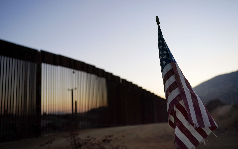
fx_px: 188
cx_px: 120
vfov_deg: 43.1
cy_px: 80
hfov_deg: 64.6
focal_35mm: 29
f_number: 2.8
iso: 320
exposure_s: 1/800
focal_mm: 28
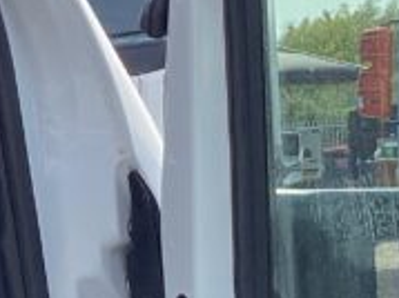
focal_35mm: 138
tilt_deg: -7.0
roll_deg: +2.6
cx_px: -25
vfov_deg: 10.6
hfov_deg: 14.0
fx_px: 1590
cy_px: 335
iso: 25
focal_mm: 3.3
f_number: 2.4
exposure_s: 1/529
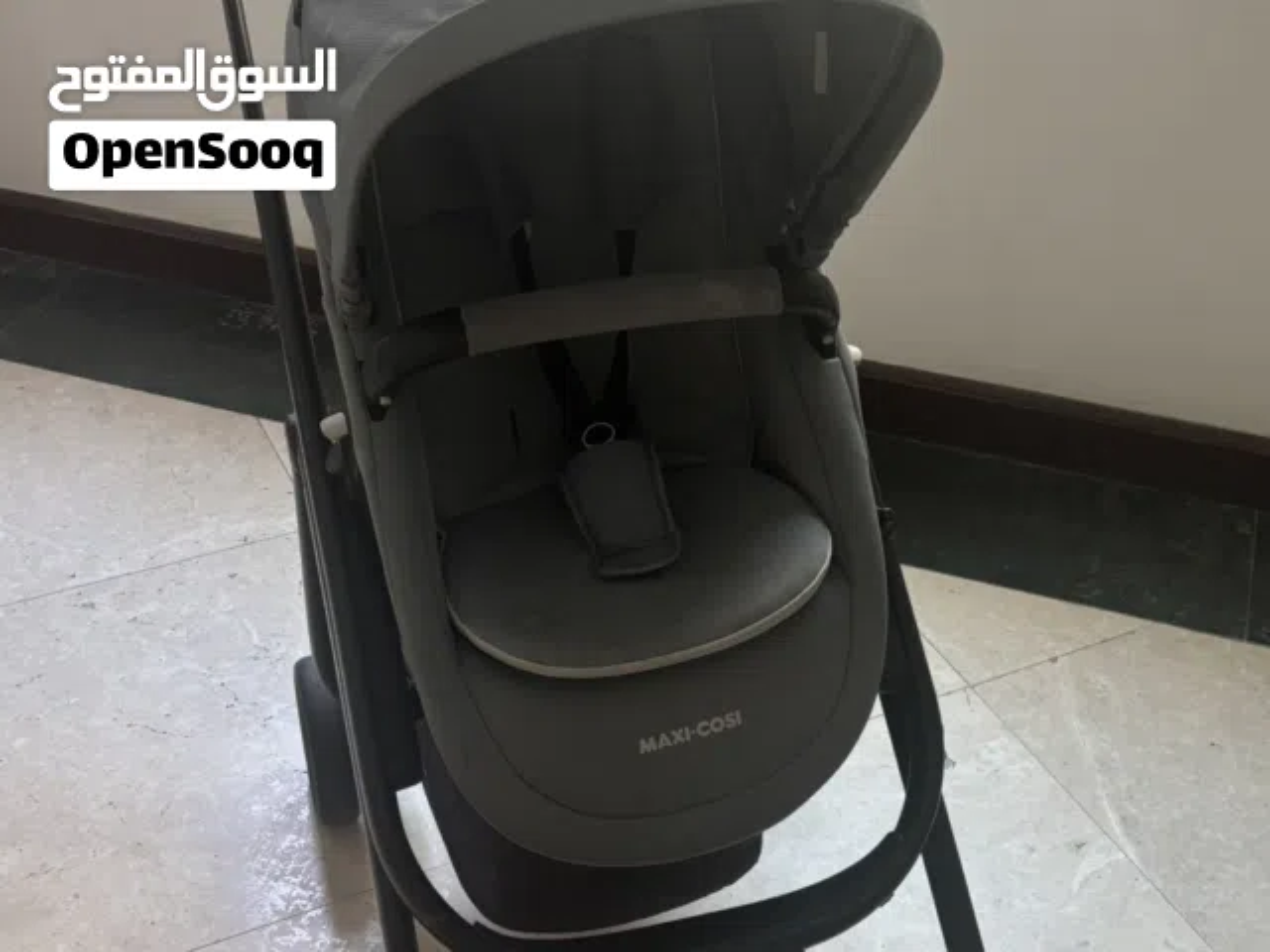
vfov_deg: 53.1
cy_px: 476
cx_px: 635
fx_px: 954
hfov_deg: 67.3
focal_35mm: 26
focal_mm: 5.96
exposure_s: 1/78
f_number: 1.6
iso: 125
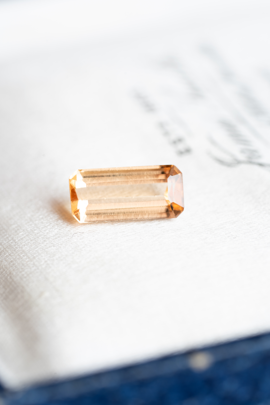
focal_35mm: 90
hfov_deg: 15.2
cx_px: 135
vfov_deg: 22.6
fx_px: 1012
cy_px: 202
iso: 100
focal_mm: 90
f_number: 7.1
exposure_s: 1/10
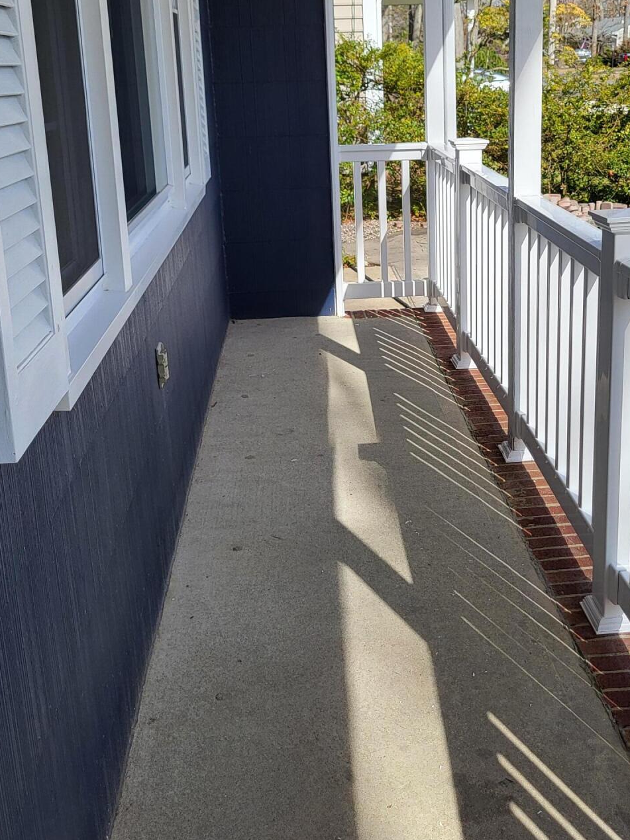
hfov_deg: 34.9
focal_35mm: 41
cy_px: 300
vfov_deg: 45.3
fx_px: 995
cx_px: 404
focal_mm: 5.4
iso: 40
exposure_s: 1/1202
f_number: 1.8
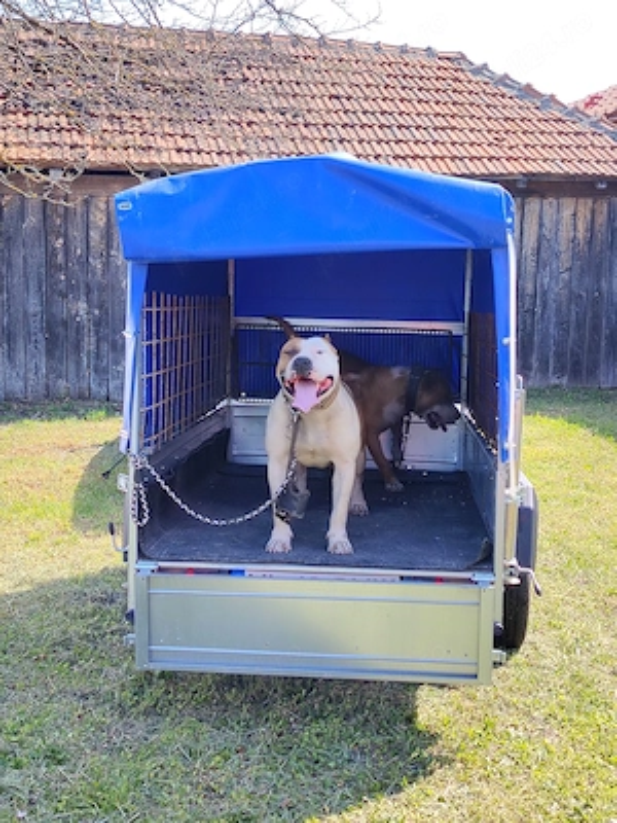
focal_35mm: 50
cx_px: 308
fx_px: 1188
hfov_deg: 29.1
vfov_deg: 38.2
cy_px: 412
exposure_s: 1/388
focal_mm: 5.25
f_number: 1.75
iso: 100
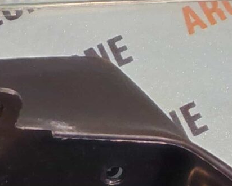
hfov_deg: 15.1
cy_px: 344
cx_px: -231
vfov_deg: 13.3
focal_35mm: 103
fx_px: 708
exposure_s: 1/33
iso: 994
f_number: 1.79
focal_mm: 4.74
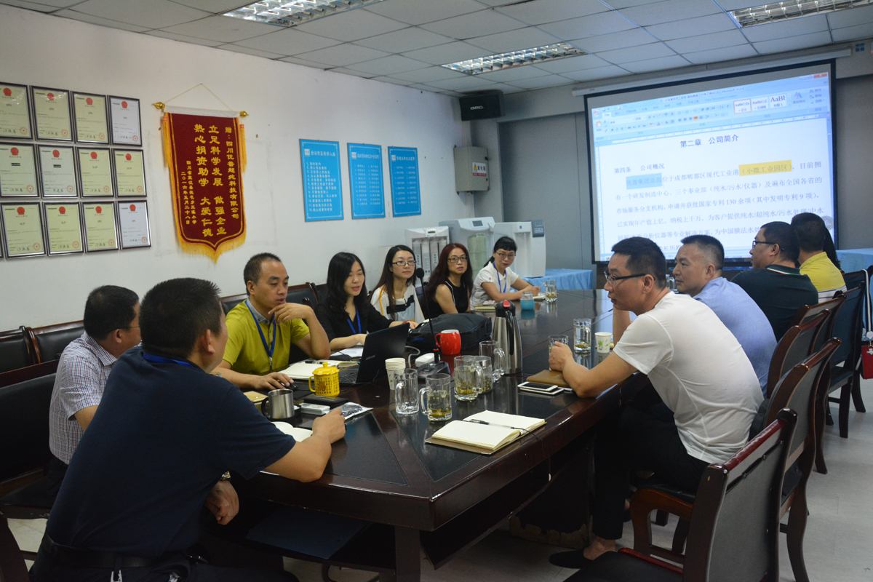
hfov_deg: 67.4
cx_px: 436
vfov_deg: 47.9
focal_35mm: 27
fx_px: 655
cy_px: 291
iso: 1600
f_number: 5.6
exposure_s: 1/50
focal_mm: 18
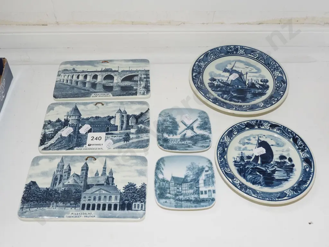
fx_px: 323
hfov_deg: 54.0
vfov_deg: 41.8
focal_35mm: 34
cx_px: 164
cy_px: 124
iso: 2000
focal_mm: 17
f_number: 5.6
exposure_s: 1/60
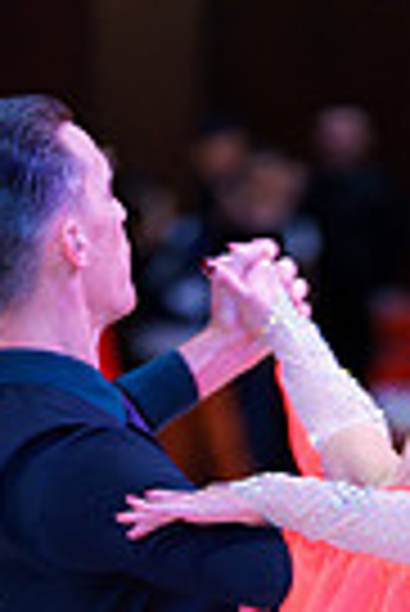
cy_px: 922
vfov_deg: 4.6
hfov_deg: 3.1
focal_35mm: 449
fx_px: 7650
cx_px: 324
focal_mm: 136
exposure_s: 1/160
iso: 640
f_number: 2.8
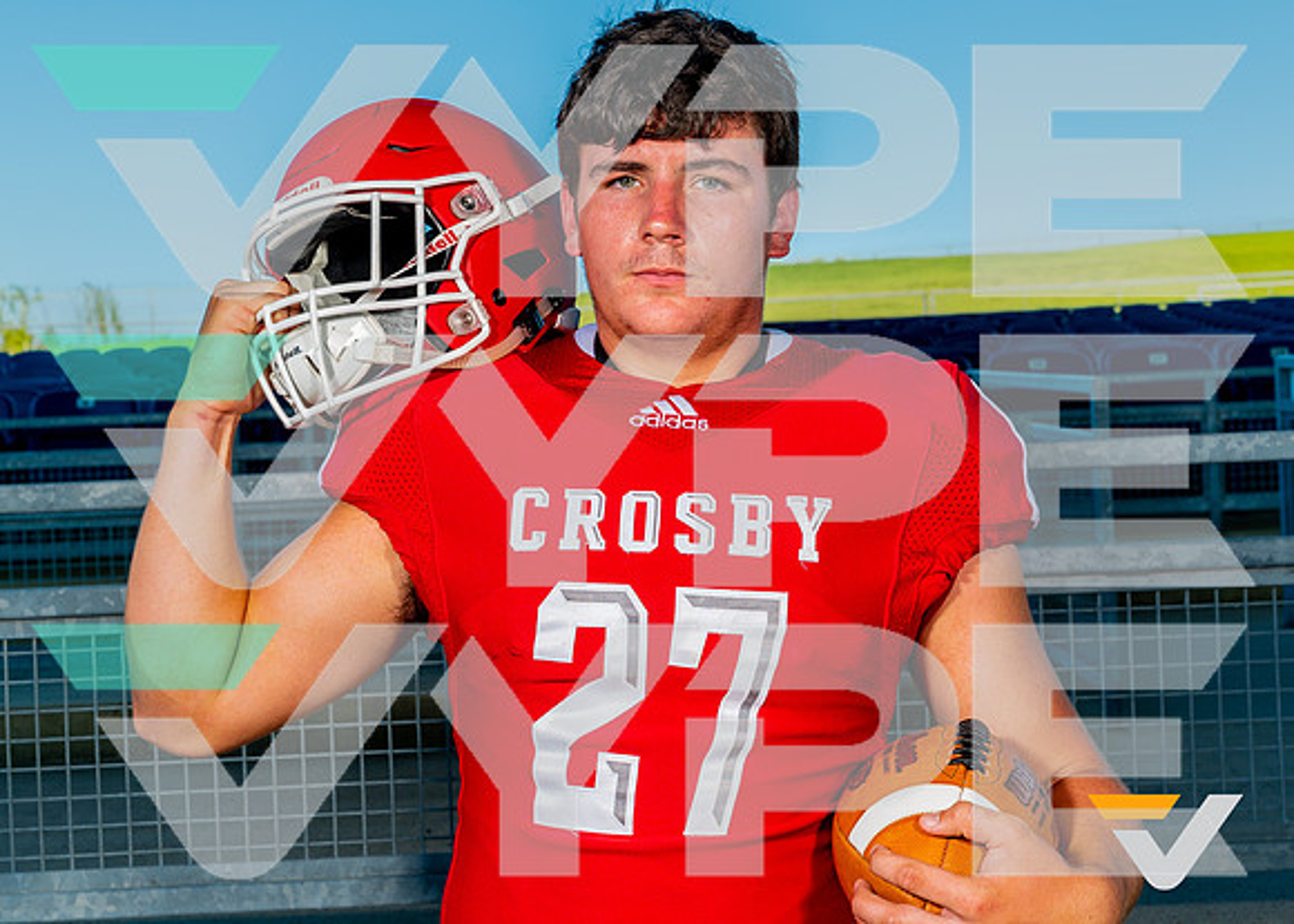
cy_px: 521
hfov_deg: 34.1
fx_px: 2111
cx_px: 606
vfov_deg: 24.7
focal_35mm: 57
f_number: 8
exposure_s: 1/125
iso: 100
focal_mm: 48
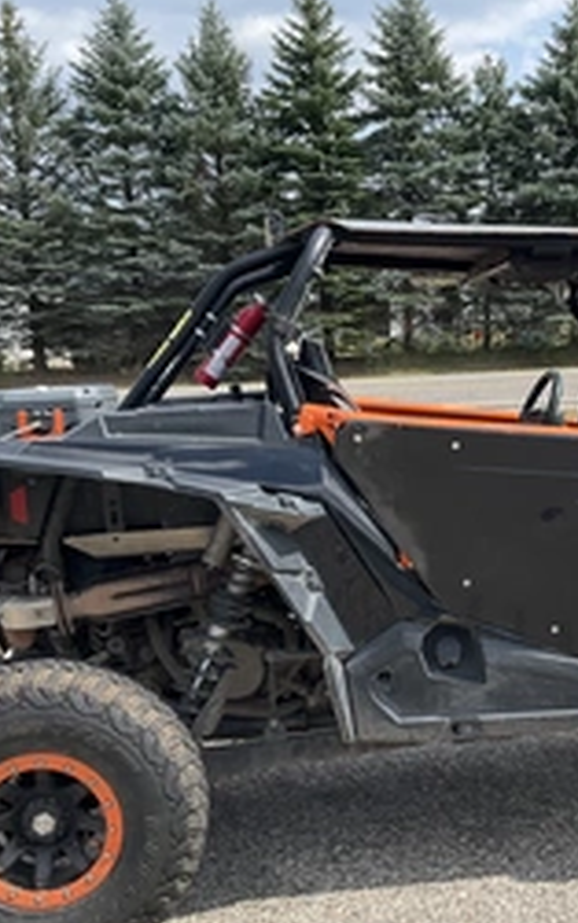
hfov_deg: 26.1
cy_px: 530
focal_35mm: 49
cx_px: 423
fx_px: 1234
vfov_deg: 40.9
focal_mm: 3
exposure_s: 1/912
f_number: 1.8
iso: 25
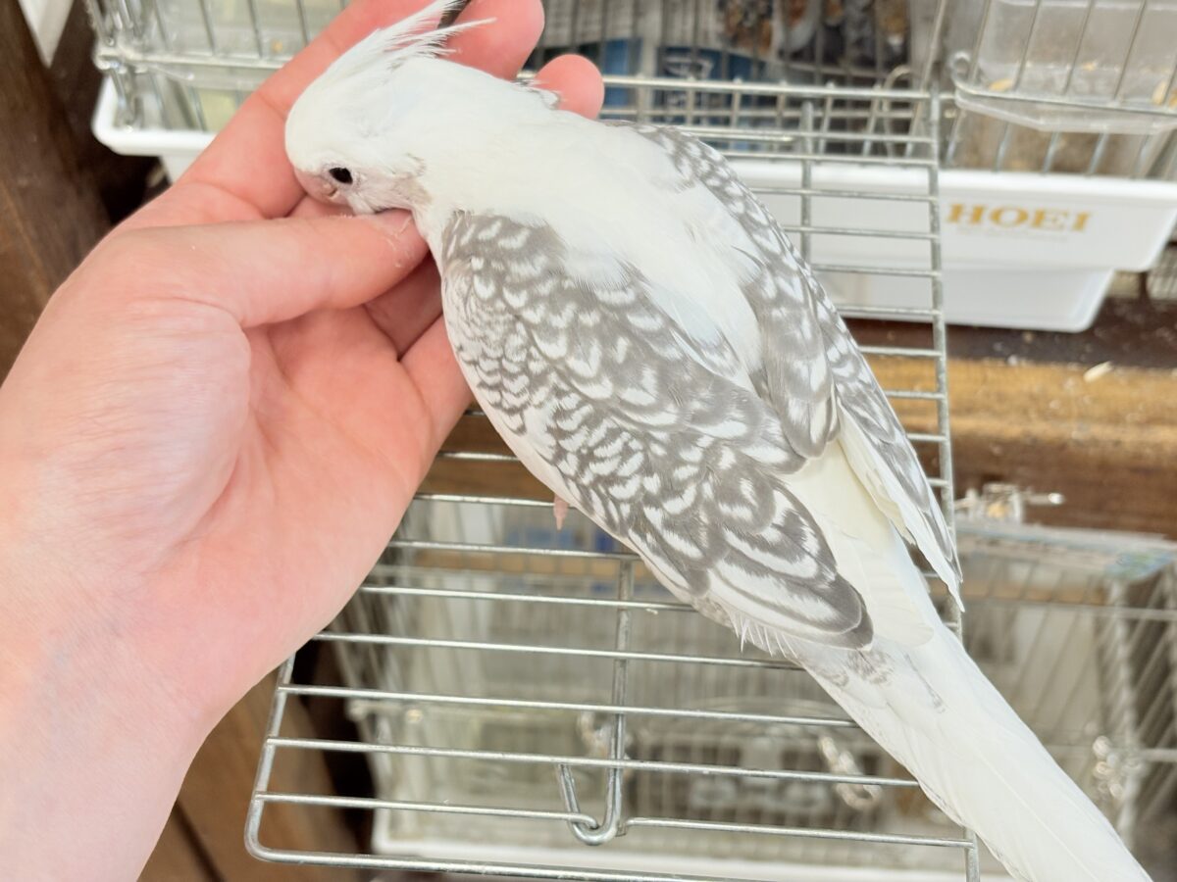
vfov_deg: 28.0
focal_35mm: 52
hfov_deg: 36.8
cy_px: 441
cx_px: 588
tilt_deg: -55.5
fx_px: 1768
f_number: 1.6
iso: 64
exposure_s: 1/50
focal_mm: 5.96
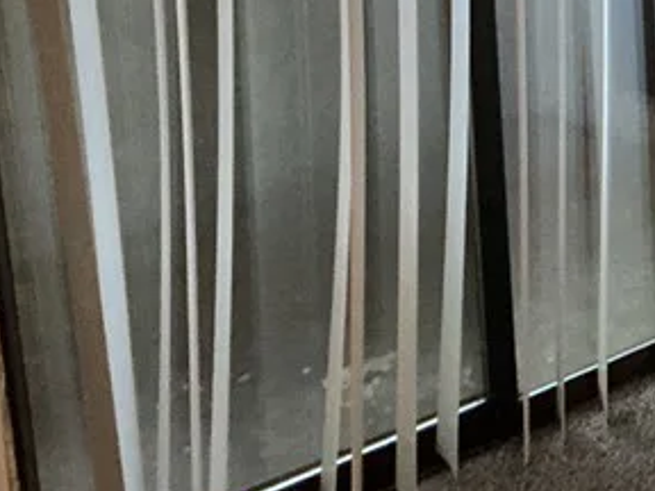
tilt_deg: -13.1
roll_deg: +0.2
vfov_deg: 13.7
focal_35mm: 103
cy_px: -173
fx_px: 1949
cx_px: 1042
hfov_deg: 16.9
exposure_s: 1/24
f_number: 1.8
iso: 500
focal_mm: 3
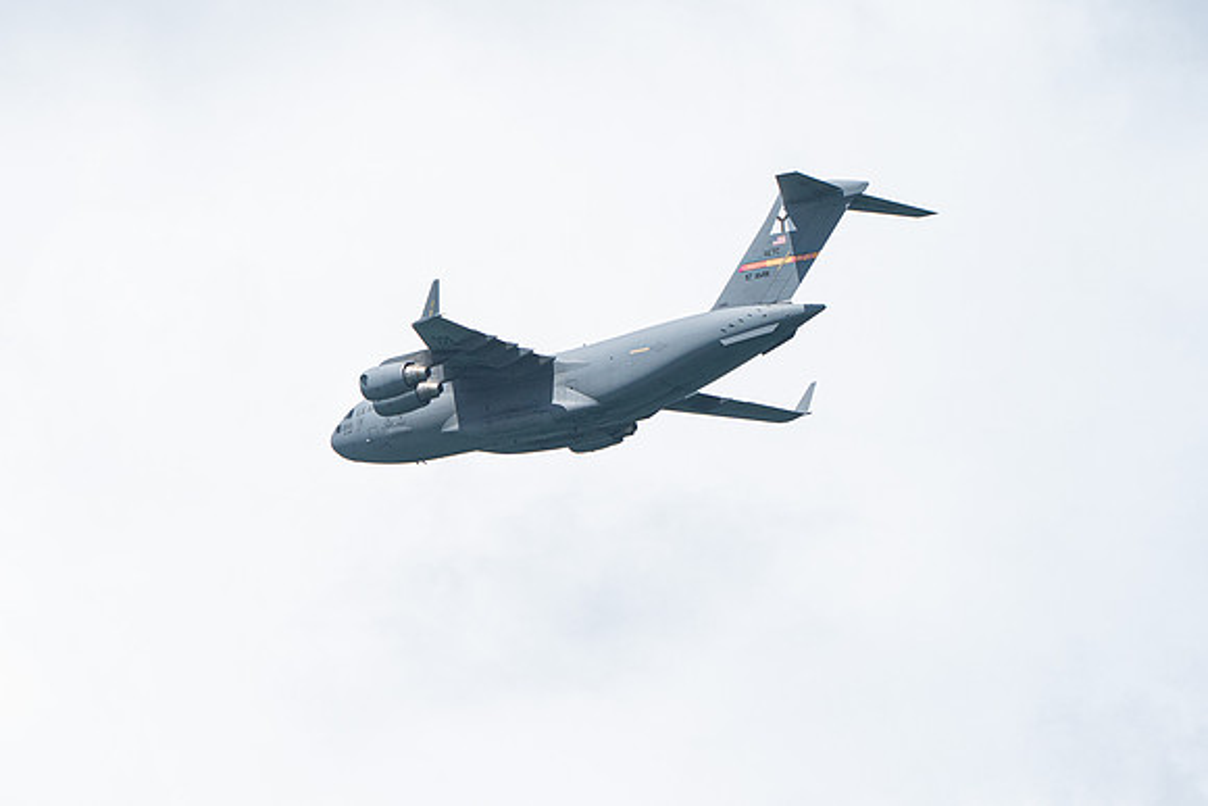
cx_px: 347
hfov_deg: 4.8
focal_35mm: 429
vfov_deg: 3.2
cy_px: 436
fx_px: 14413
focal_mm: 244
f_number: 10
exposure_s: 1/1250
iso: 640
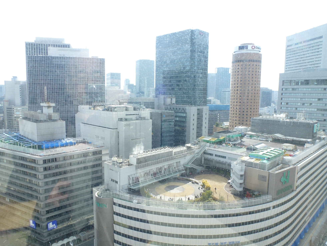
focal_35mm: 25
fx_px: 236
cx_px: 157
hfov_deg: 69.4
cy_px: 127
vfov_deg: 54.9
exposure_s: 1/320
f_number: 4
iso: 100
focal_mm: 4.3
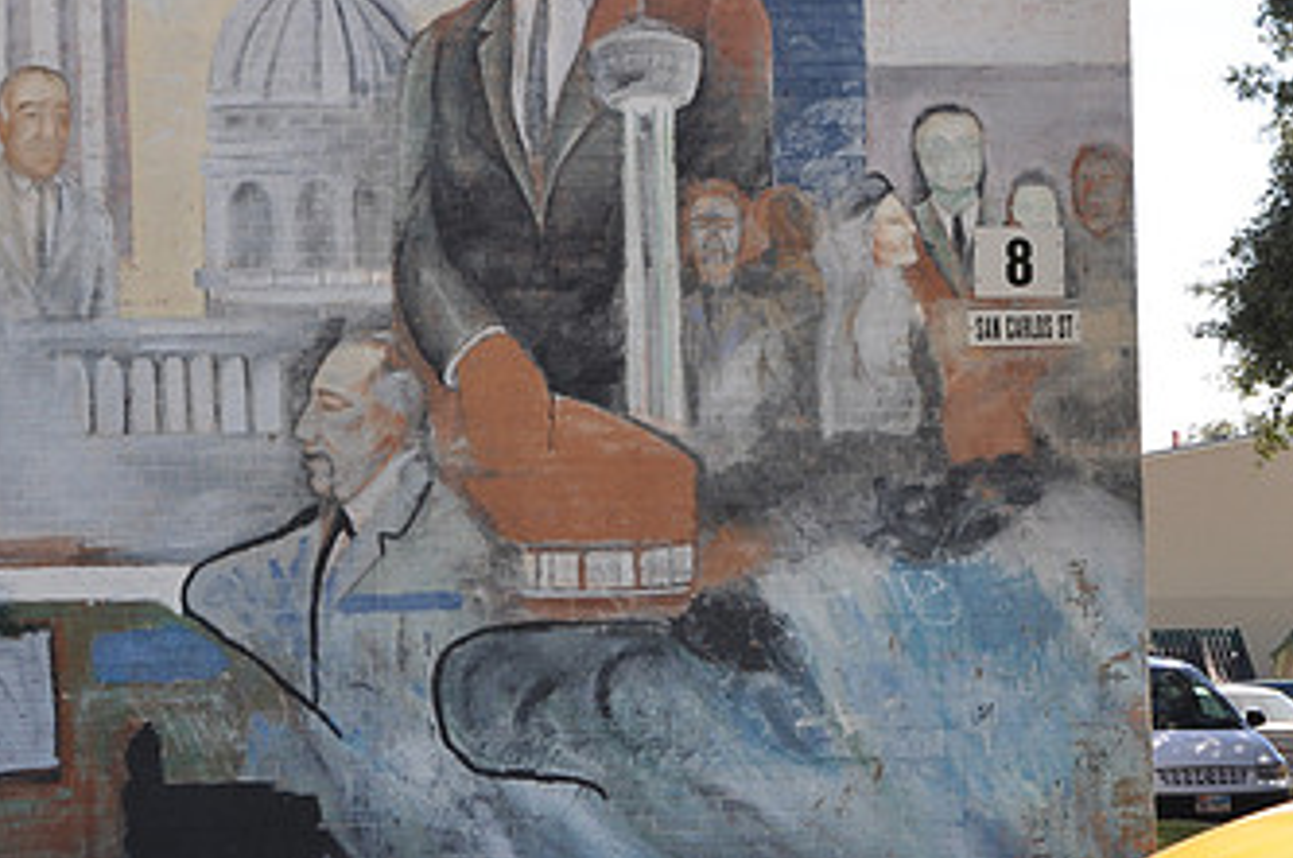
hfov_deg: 15.1
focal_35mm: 136
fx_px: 4878
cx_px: 493
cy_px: 239
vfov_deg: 10.0
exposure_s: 1/60
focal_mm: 52
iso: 200
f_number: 8
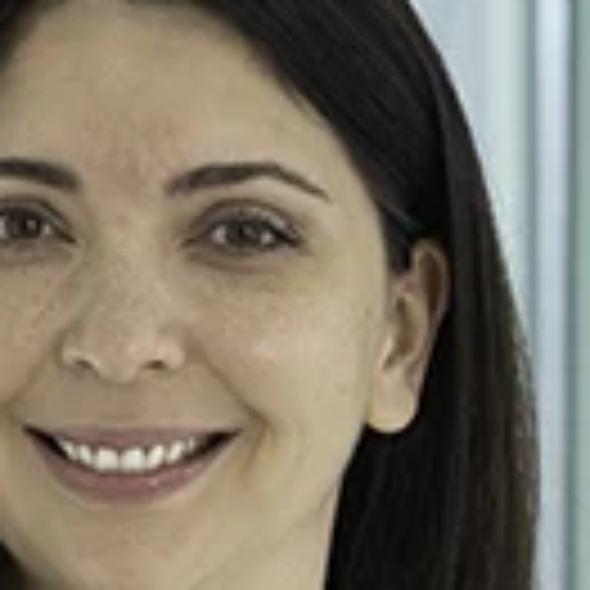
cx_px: 126
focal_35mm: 193
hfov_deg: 9.1
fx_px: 3719
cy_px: 694
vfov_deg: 9.0
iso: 100
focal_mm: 66.3
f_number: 3.5
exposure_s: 1/200
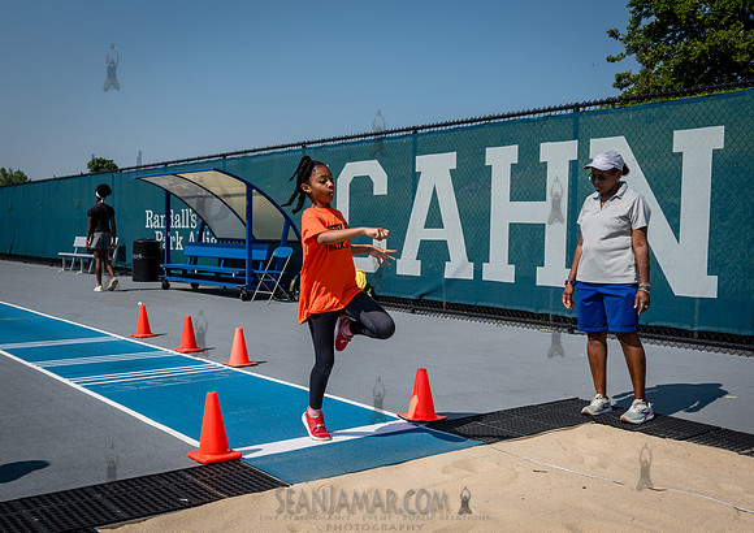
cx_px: 313
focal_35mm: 40
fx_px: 846
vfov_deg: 34.9
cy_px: 287
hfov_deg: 47.8
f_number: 5.6
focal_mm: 34
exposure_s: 1/3200
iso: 400
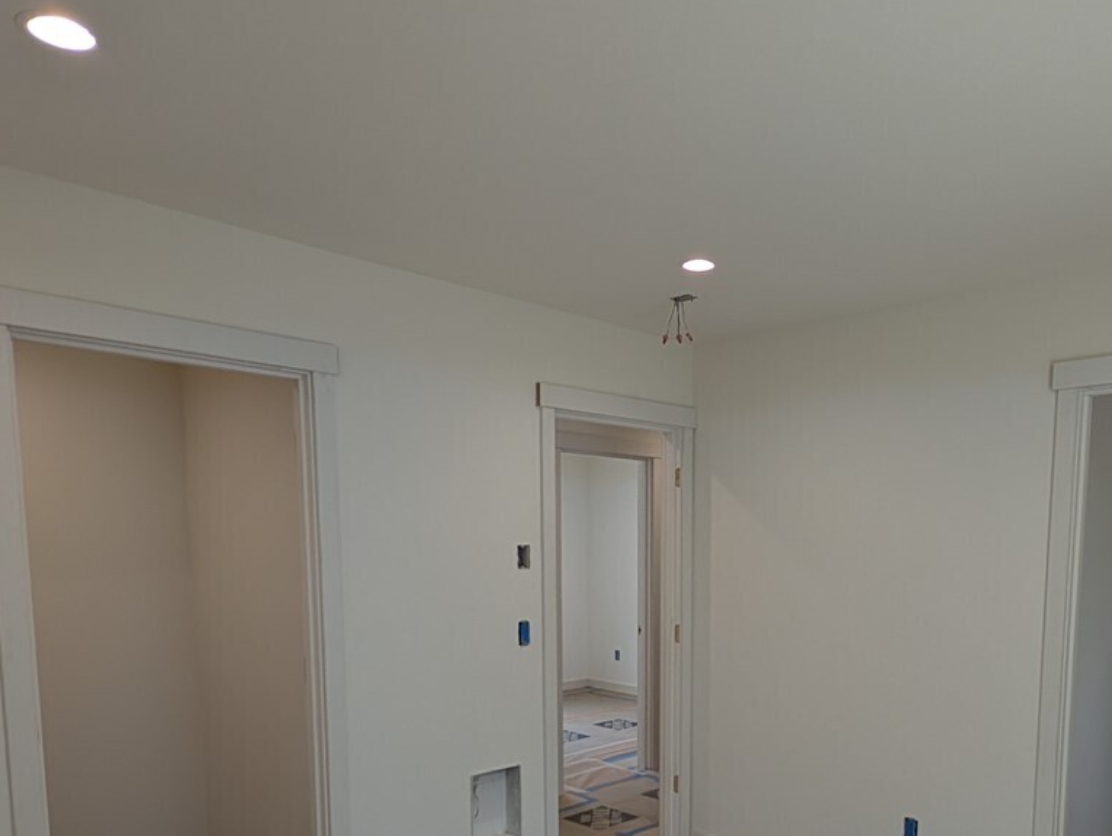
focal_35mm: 25
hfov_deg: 68.5
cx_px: 678
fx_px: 804
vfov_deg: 52.5
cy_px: 628
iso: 52
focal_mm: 2.23
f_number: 1.95
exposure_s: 1/120
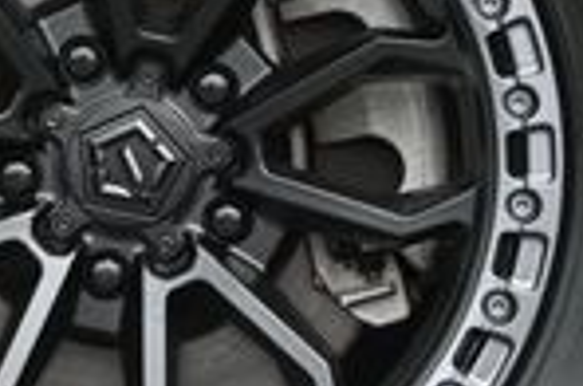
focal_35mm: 233
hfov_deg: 8.8
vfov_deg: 5.9
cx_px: 142
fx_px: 3765
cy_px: 152
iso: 360
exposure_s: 1/250
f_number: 5.3
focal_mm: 36
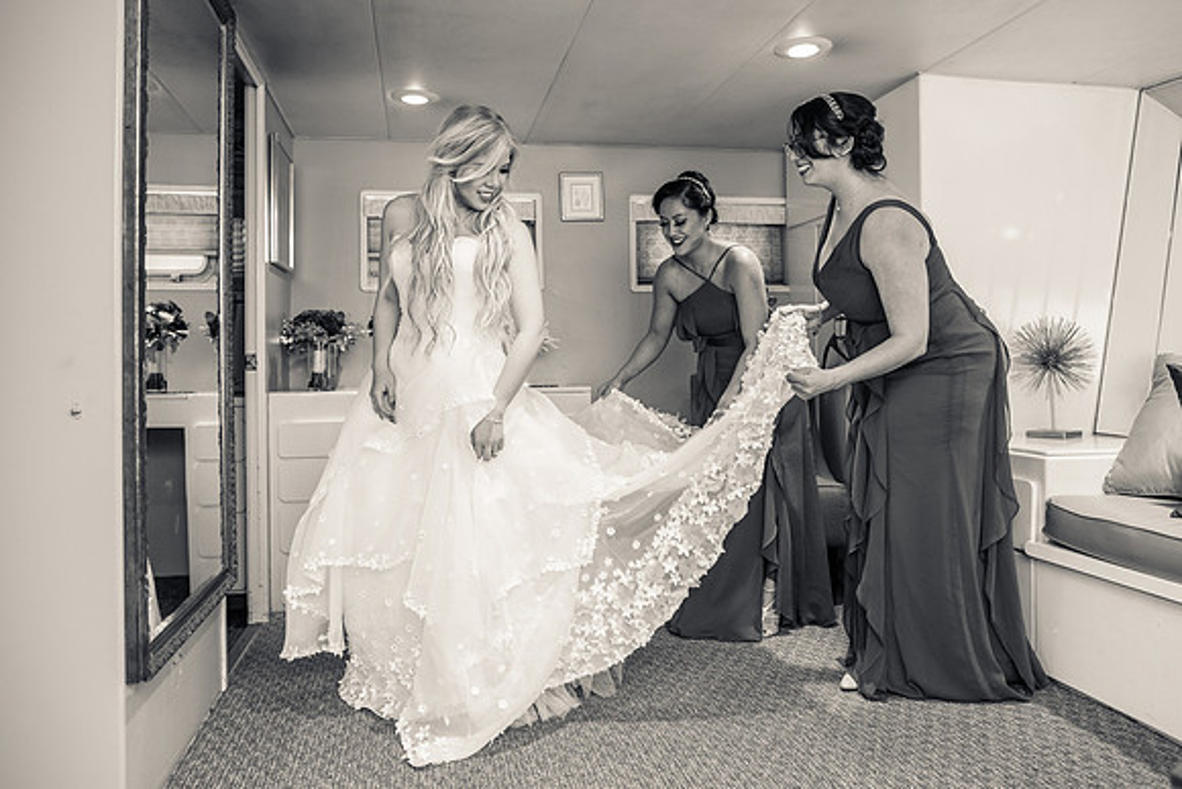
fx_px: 886
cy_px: 352
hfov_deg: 67.4
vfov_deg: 47.9
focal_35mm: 27
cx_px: 597
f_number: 2.2
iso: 500
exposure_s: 1/250
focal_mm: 24
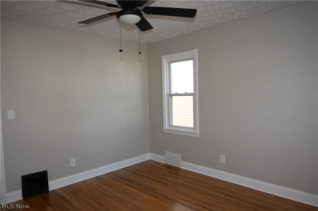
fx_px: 229
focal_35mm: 26
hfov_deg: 69.4
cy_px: 106
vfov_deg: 49.5
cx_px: 159
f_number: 16
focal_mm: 26
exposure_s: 1/60
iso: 2000
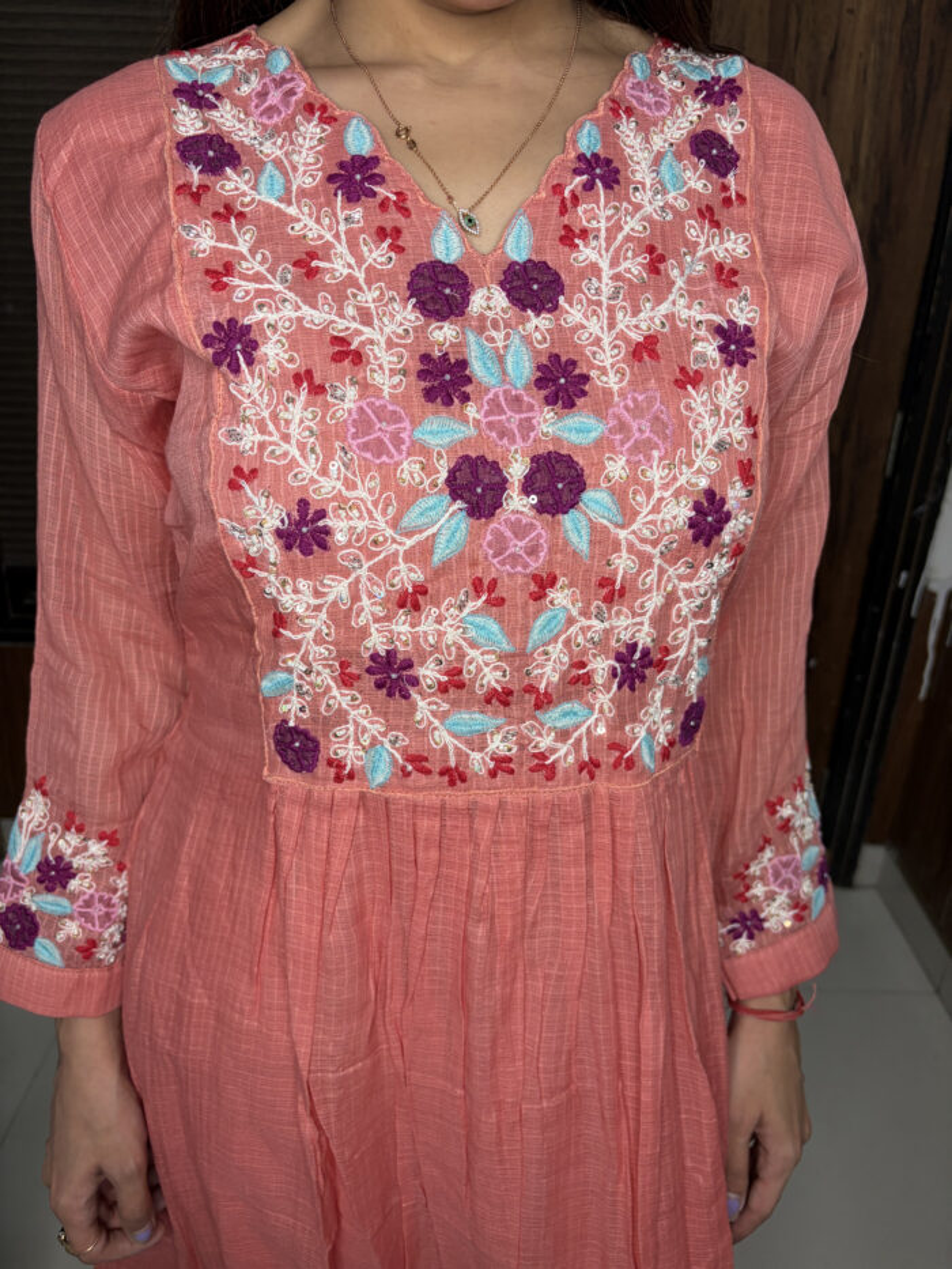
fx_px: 953
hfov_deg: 53.1
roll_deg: -2.1
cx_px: 476
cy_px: 634
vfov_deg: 67.3
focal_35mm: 26
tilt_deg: -23.5
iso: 80
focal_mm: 5.96
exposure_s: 1/100
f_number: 1.6
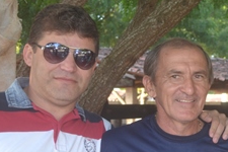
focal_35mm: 111
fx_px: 703
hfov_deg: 18.0
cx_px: 230
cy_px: 205
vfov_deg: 11.9
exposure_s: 1/100
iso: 400
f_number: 4.2
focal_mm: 26
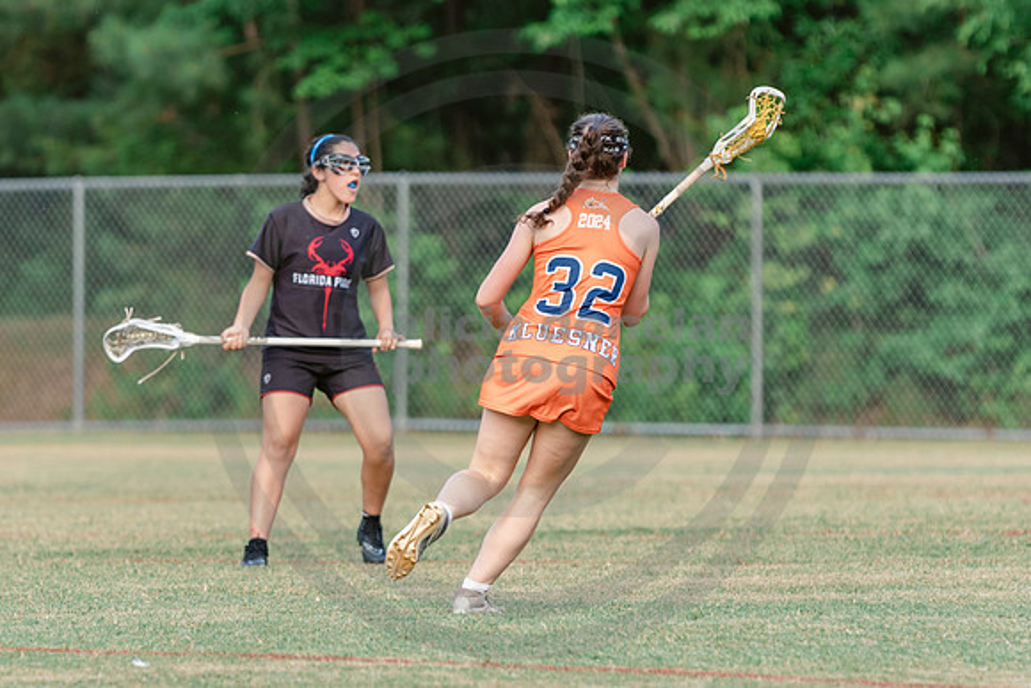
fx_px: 13361
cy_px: 509
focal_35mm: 466
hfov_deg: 4.4
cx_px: 521
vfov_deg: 2.9
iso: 250
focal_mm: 200
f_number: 2.8
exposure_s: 1/320
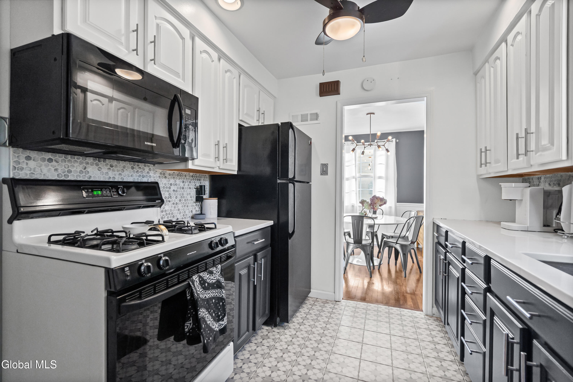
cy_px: 191
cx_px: 286
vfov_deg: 73.7
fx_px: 255
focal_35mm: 16
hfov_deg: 96.7
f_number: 4
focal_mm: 16
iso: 1000
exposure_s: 1/250
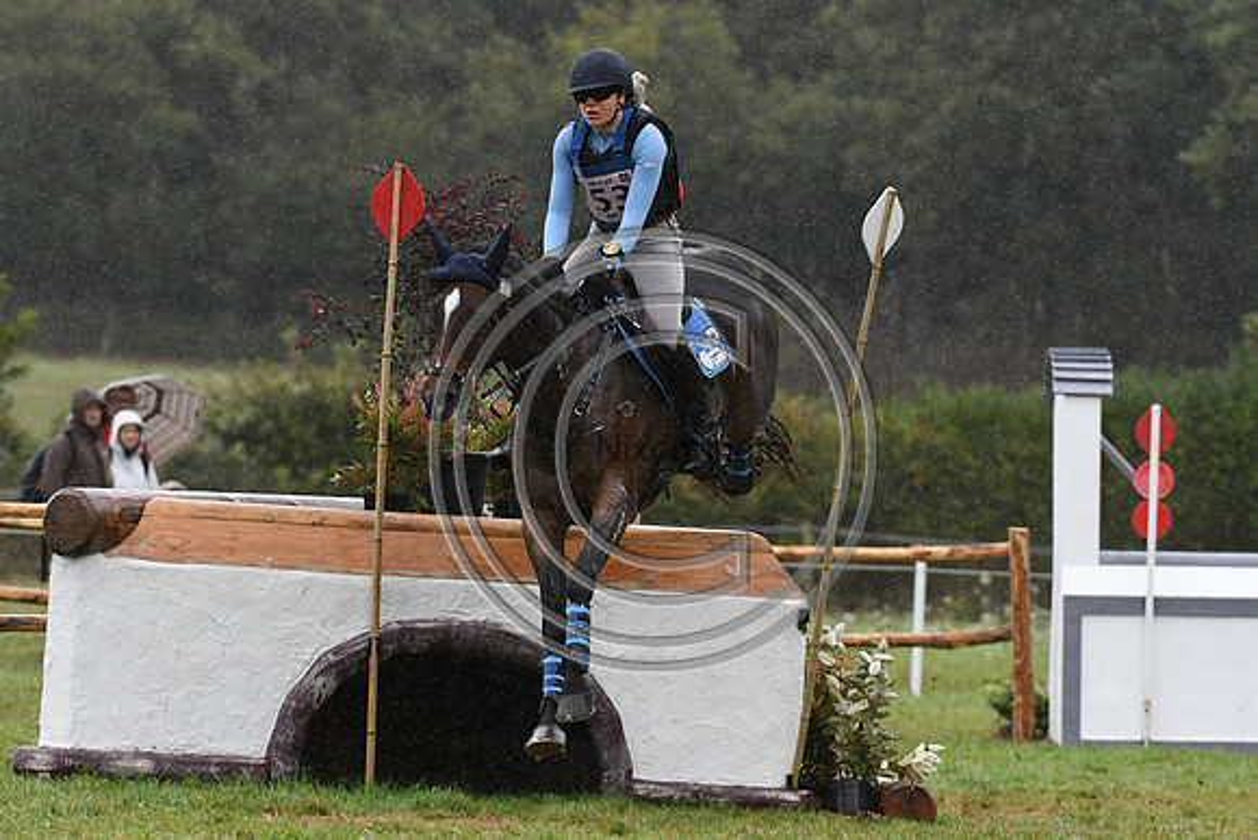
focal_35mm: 300
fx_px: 10485
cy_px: 420
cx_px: 629
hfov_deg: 6.9
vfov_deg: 4.6
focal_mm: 200
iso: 2000
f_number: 4.5
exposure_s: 1/1250
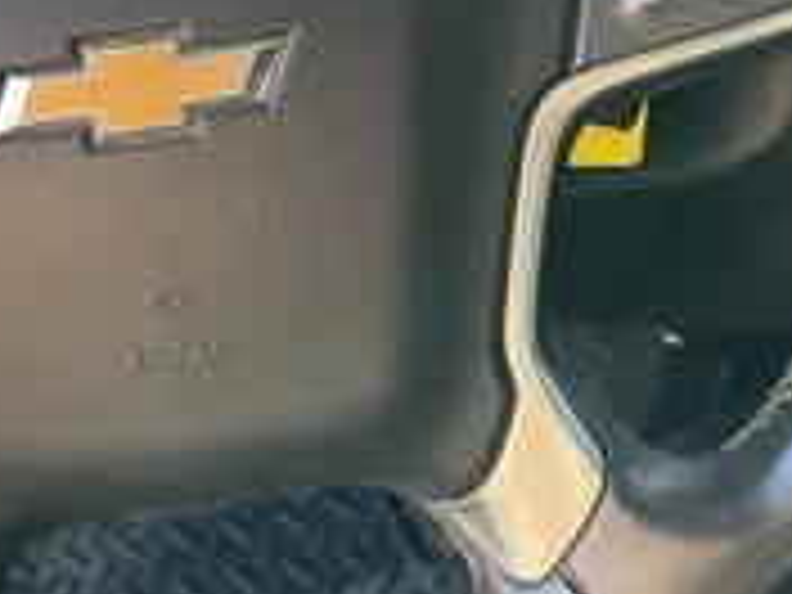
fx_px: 1510
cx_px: 252
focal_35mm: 66
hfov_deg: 29.2
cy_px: 153
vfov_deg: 22.1
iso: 64
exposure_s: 1/116
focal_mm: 3
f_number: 1.8
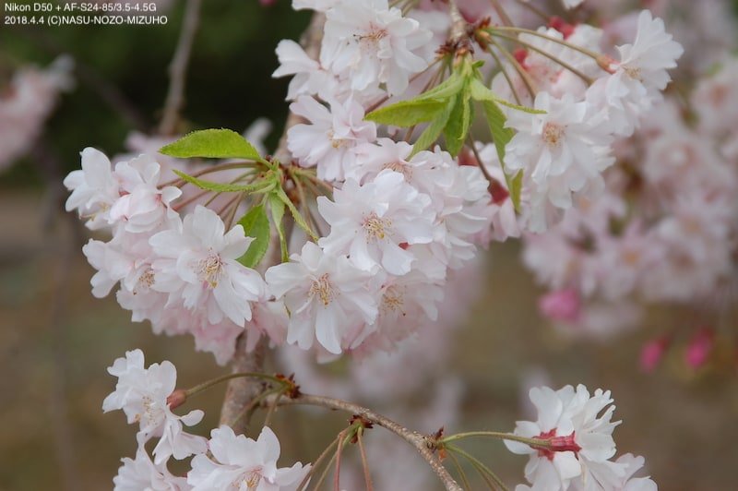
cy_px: 246
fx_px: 2612
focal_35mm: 128
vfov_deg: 10.7
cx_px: 369
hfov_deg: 16.1
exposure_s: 1/250
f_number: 8
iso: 200
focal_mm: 85
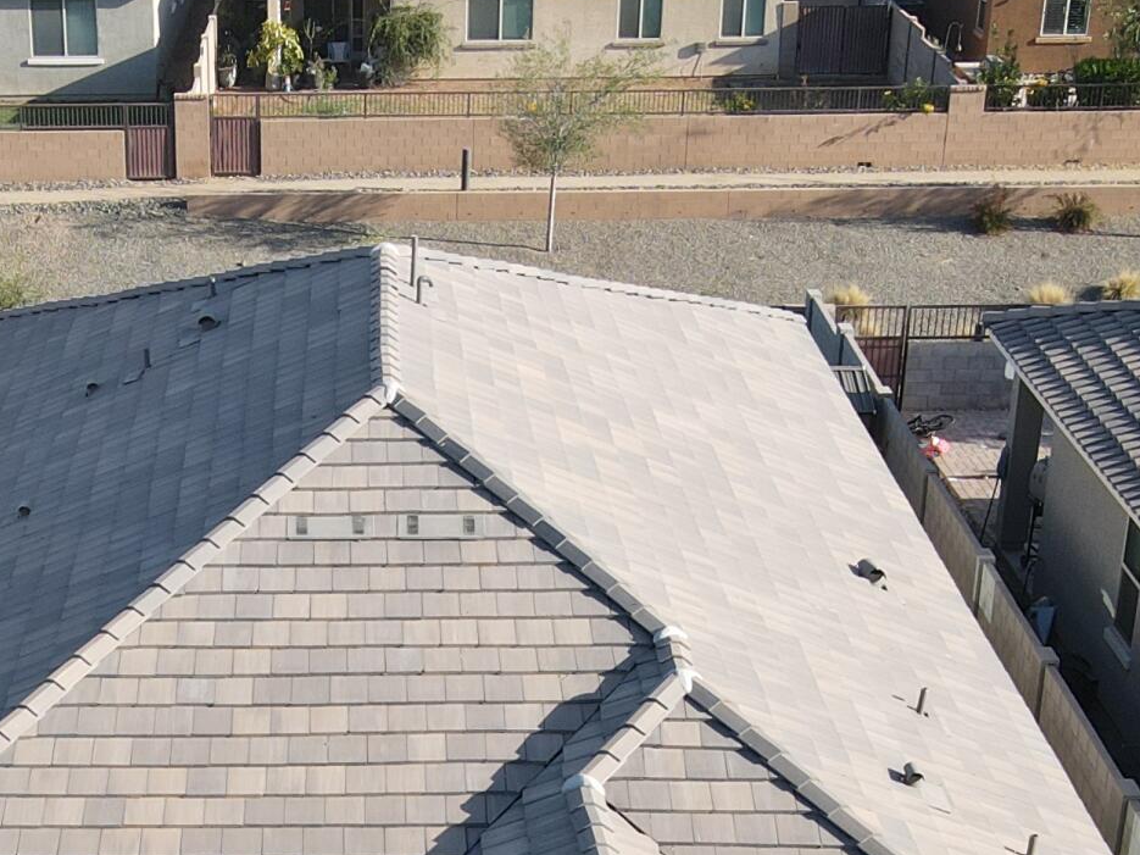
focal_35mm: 77
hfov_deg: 25.0
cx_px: 258
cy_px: 1088
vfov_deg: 18.0
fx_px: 2535
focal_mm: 4.5
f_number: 2.8
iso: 100
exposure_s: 1/320
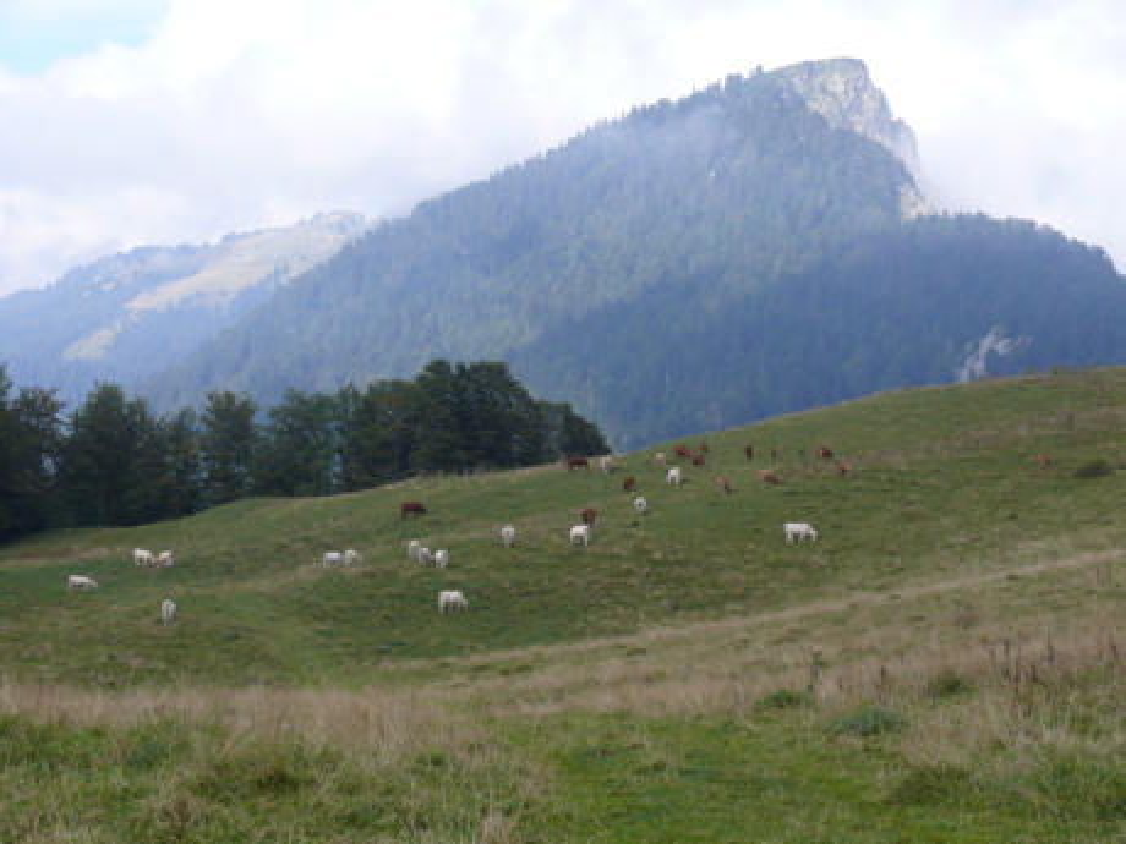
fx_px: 2407
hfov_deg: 26.3
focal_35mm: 74
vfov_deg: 19.9
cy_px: 422
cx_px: 563
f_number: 5.6
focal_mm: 15.7
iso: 100
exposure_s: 1/200
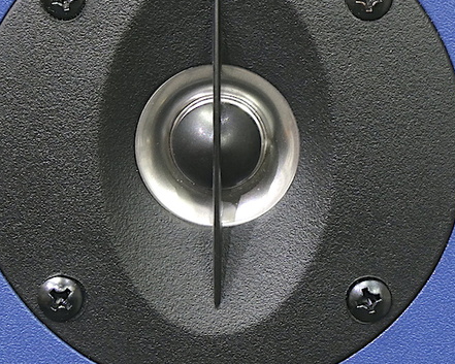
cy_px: 175
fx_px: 7152
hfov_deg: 3.6
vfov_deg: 2.9
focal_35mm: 531
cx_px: 215
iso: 100
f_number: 5.6
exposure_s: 1
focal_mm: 44.8
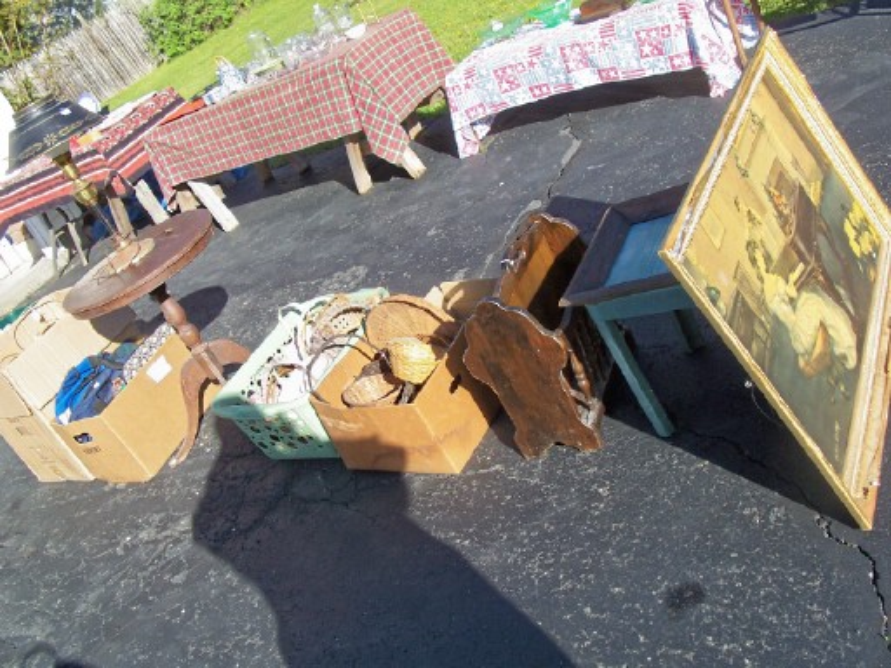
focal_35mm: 35
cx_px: 446
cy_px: 334
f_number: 4
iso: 80
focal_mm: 6
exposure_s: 1/250
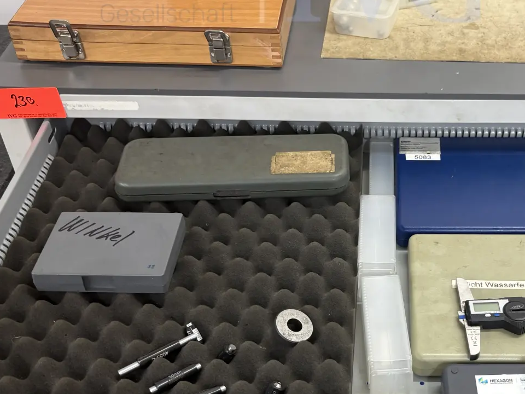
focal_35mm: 52
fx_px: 789
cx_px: 409
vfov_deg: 27.9
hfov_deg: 35.8
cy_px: 257
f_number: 1.6
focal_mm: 5.96
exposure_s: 1/50
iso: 80
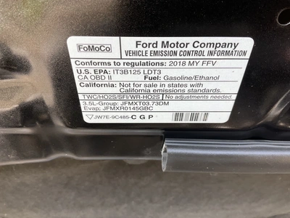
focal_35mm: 29
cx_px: 145
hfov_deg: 61.7
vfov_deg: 48.2
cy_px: 109
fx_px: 243
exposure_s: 1/122
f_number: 1.8
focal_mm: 3
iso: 25
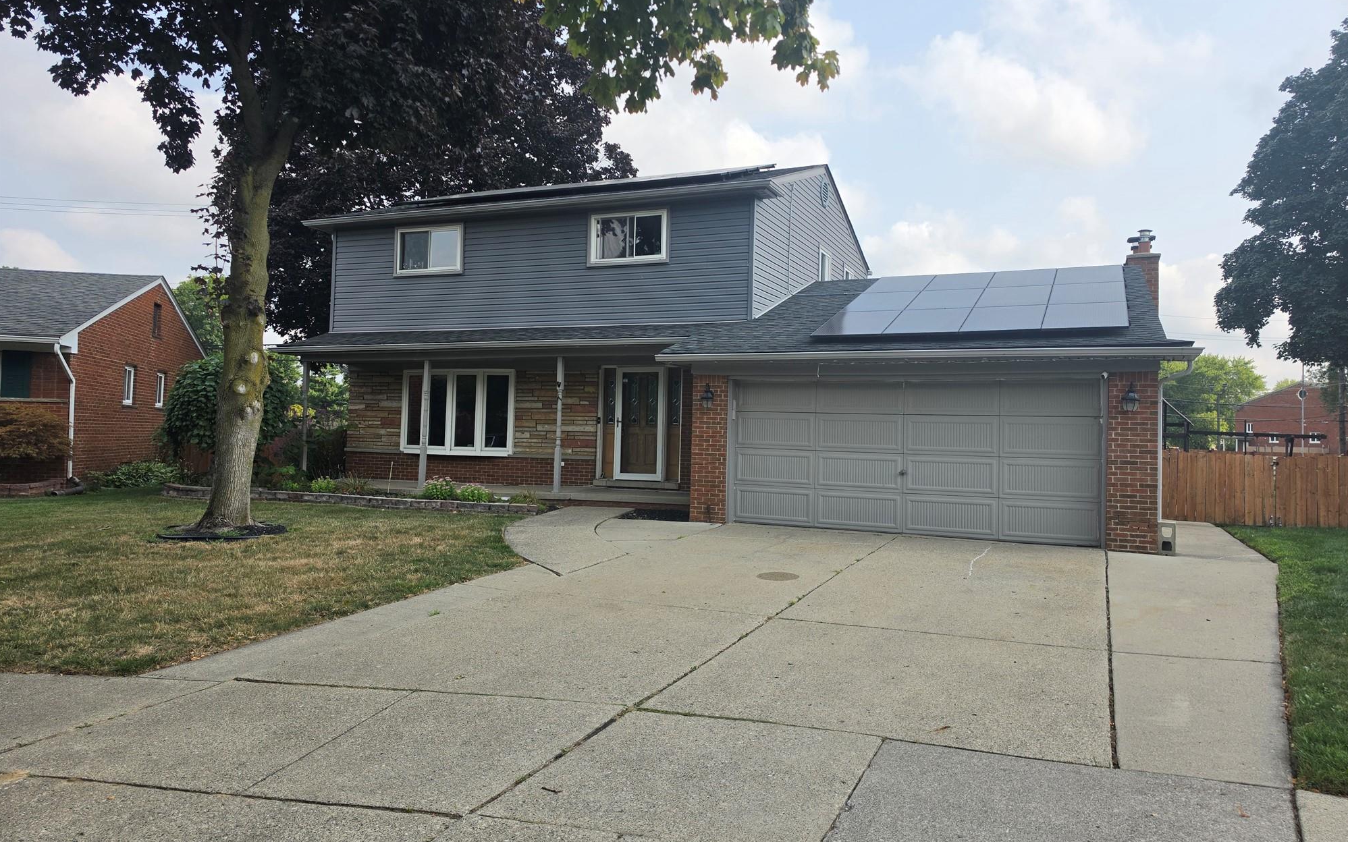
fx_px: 918
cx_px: 688
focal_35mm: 25
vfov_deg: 49.2
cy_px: 391
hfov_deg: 72.5
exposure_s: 1/5445
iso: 64
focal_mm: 6.5
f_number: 1.4
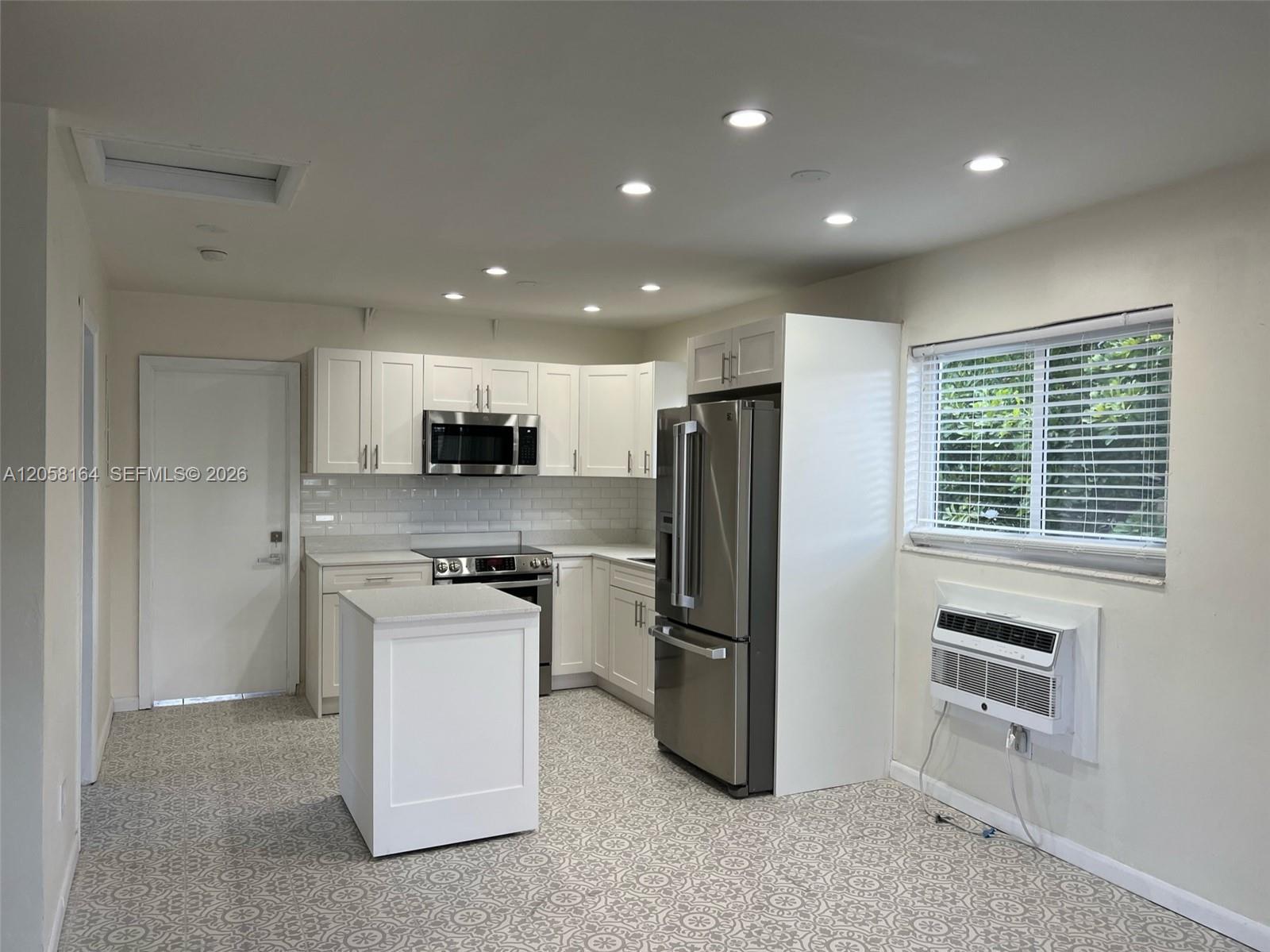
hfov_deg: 67.3
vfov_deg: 53.0
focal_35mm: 26
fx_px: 954
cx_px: 635
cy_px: 476
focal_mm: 5.7
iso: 64
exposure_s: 1/161
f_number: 1.5
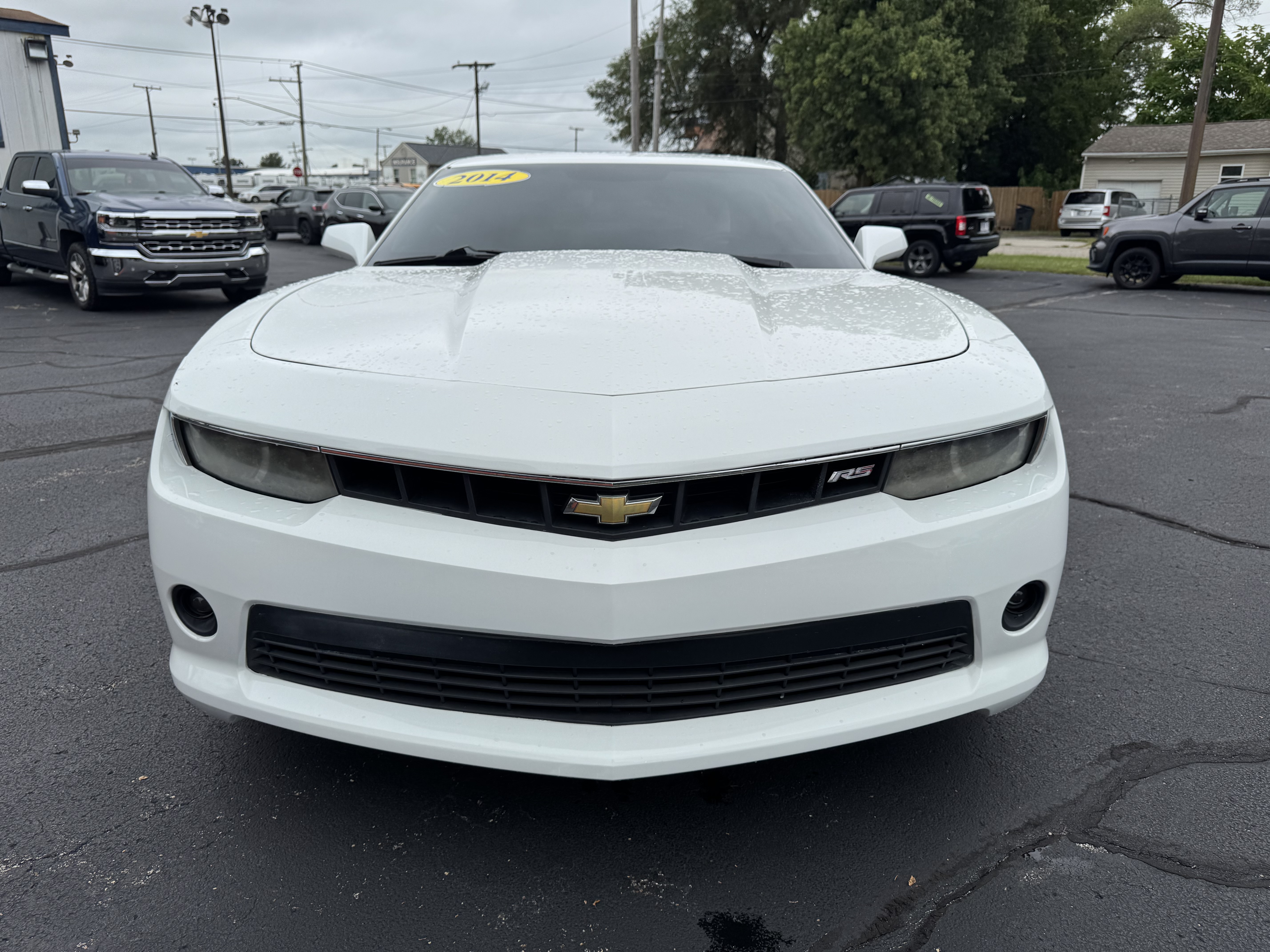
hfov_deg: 71.6
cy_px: 476
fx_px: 881
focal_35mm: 24
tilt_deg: -16.9
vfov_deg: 56.8
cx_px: 635
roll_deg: -0.4
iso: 80
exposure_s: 1/2506
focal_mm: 6.76
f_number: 1.78
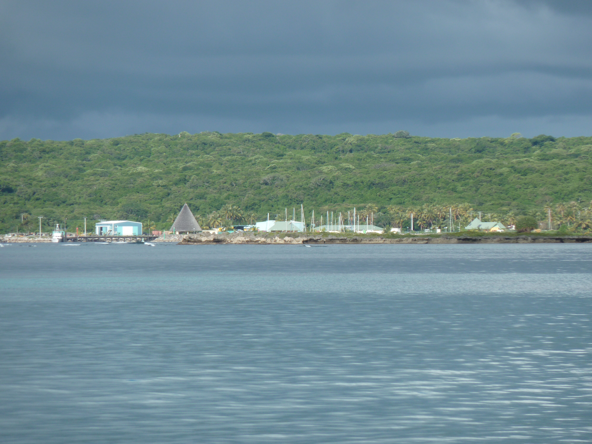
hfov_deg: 6.6
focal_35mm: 300
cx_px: 296
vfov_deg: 5.0
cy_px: 222
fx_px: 5131
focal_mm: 49.2
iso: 80
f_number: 4.9
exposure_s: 1/400
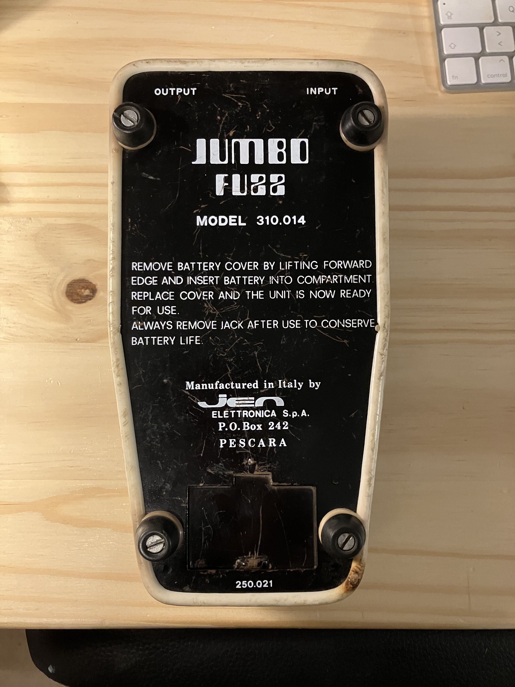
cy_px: 344
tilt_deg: -77.9
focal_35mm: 28
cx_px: 258
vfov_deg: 63.4
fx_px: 555
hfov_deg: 49.7
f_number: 1.8
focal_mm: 3.99
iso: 320
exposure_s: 1/57
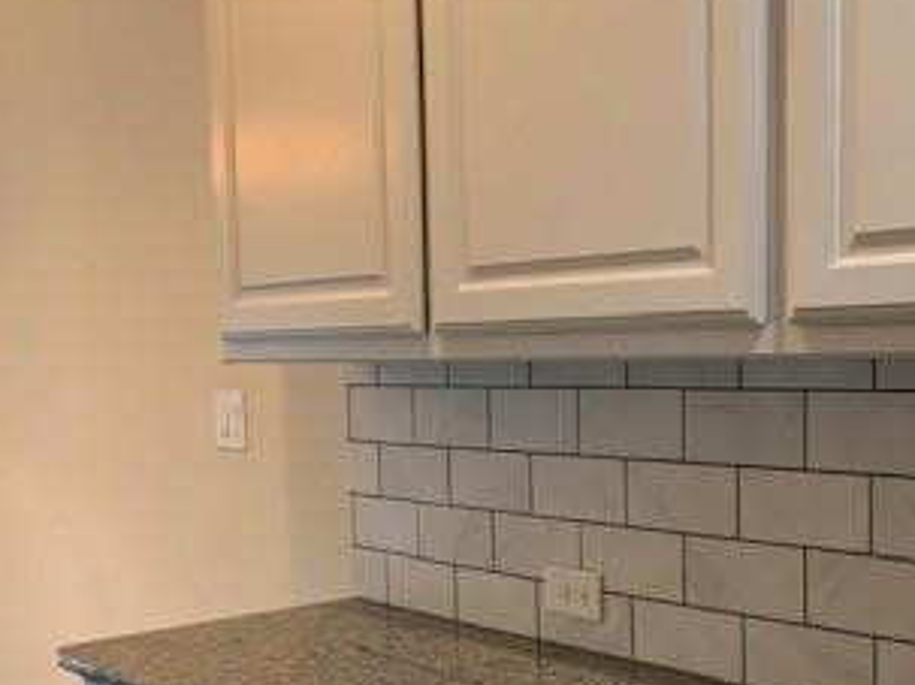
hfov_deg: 34.0
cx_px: 193
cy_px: 558
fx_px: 1453
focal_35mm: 55
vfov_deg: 26.0
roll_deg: +3.6
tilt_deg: -7.6
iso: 160
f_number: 1.8
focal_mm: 4.25
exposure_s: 1/60
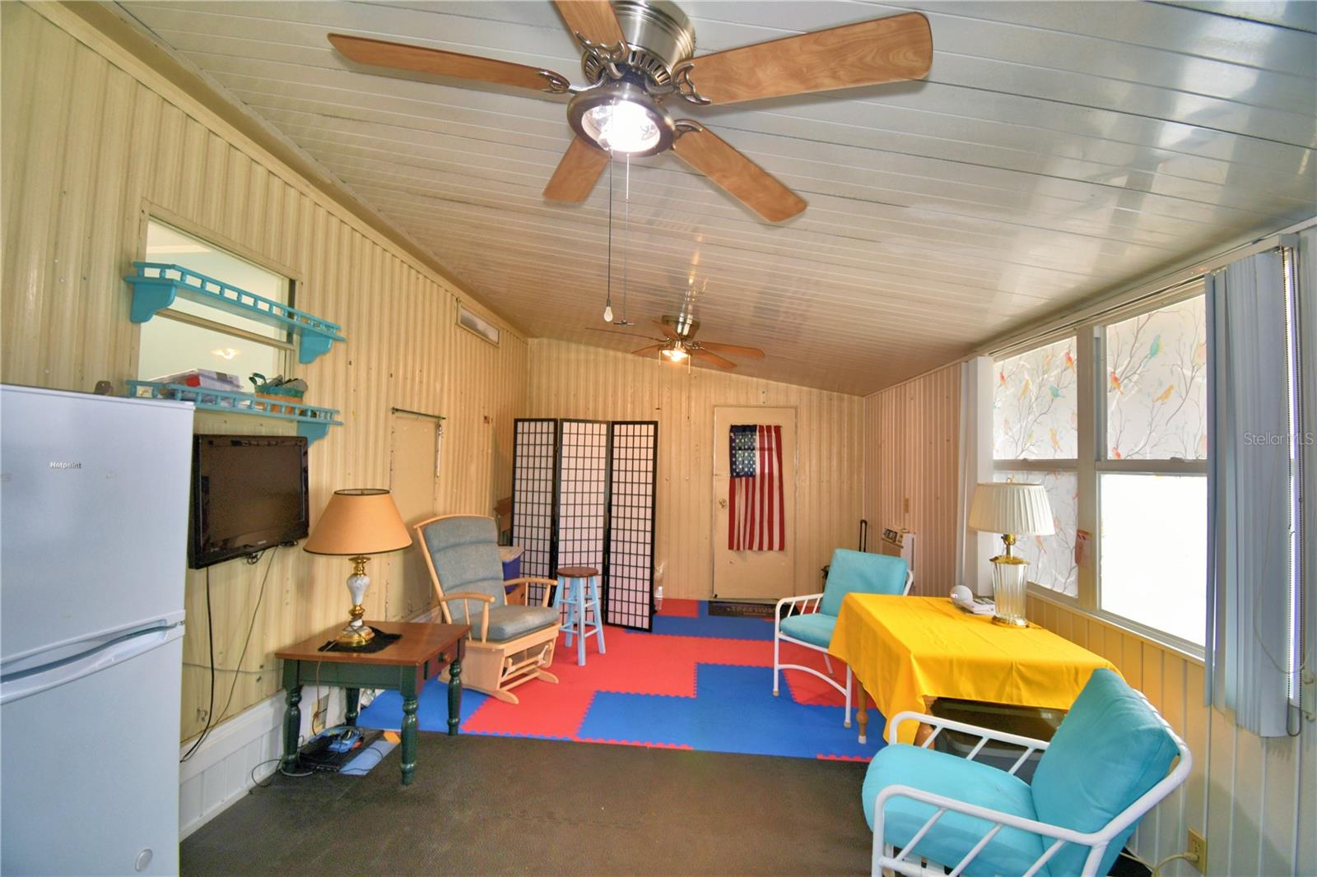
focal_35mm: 15
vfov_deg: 77.3
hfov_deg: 100.4
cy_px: 438
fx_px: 549
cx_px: 658
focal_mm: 10
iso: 200
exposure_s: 1/30
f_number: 4.5
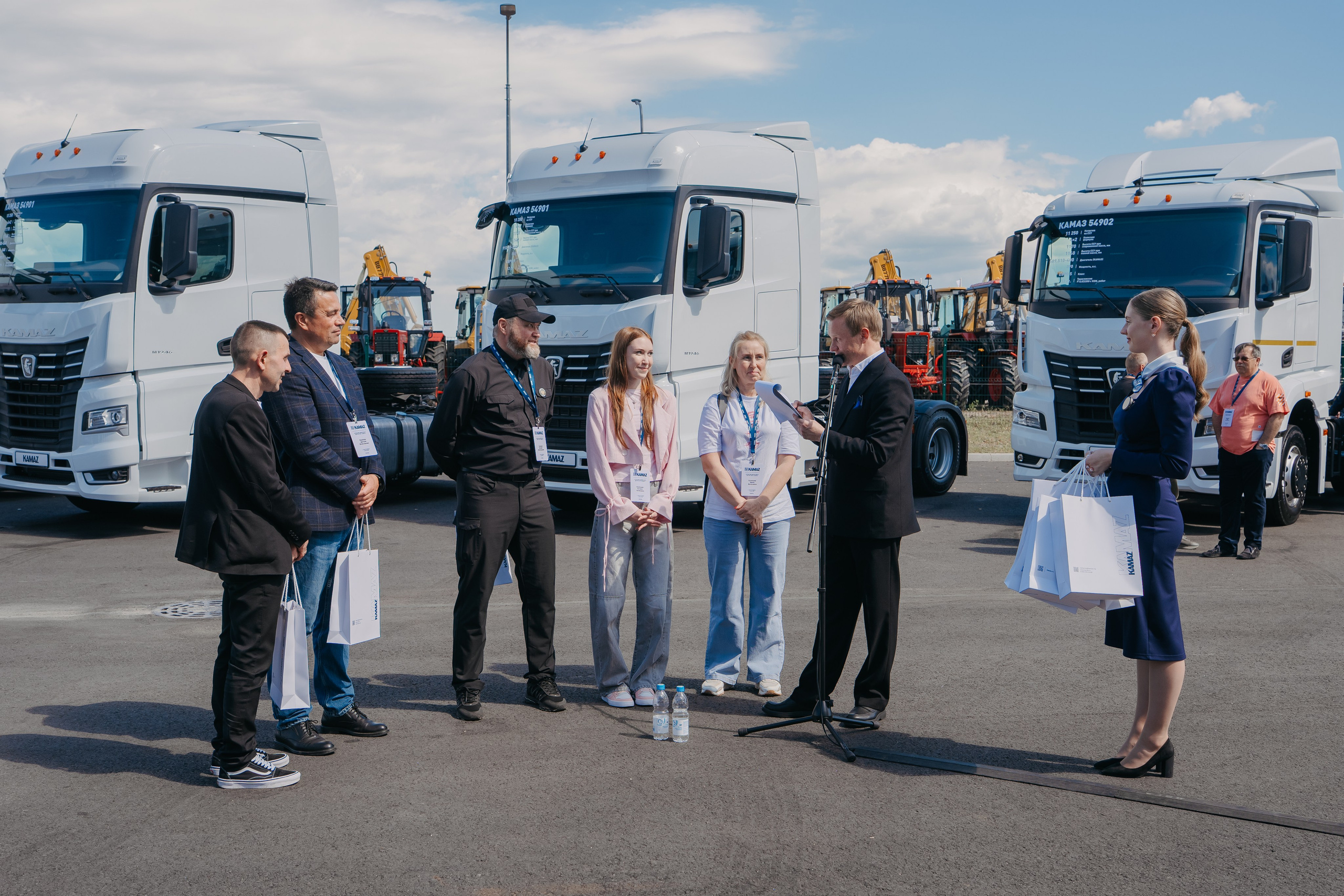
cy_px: 448
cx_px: 672
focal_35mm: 36
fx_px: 1344
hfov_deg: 53.1
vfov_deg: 36.9
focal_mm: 36
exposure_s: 1/400
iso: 100
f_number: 5.6
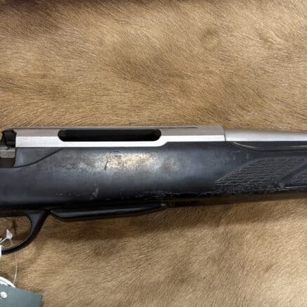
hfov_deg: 31.6
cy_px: 197
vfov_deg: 31.5
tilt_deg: -79.7
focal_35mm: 54
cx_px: 134
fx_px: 542
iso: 160
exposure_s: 1/60
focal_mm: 5.96
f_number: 1.6
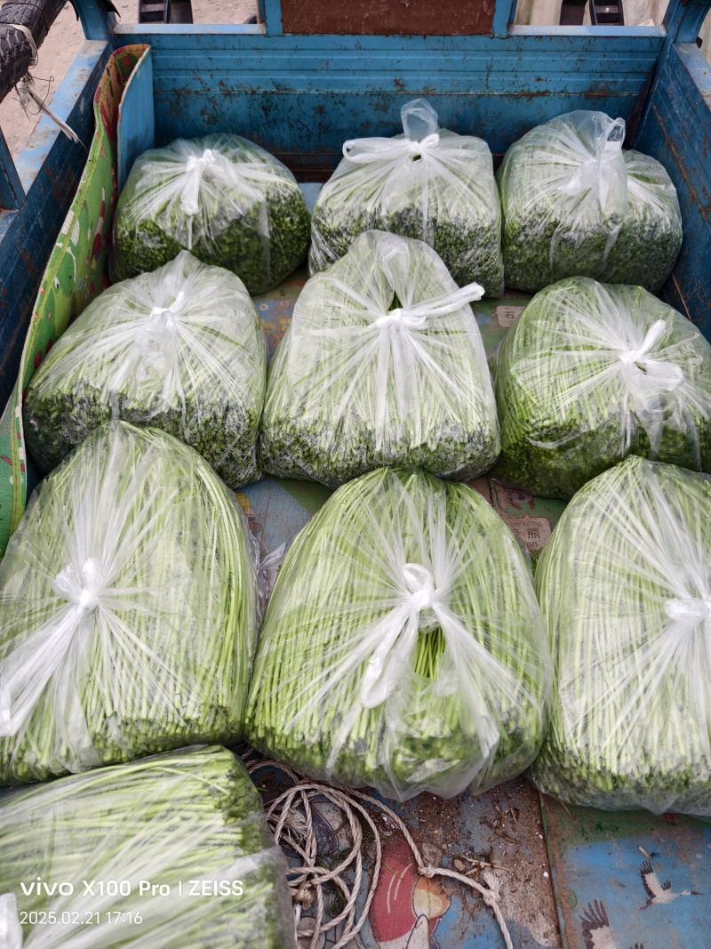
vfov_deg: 73.9
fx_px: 630
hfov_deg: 58.9
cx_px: 356
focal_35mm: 23
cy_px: 474
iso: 57
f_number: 1.75
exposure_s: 1/100
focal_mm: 8.67
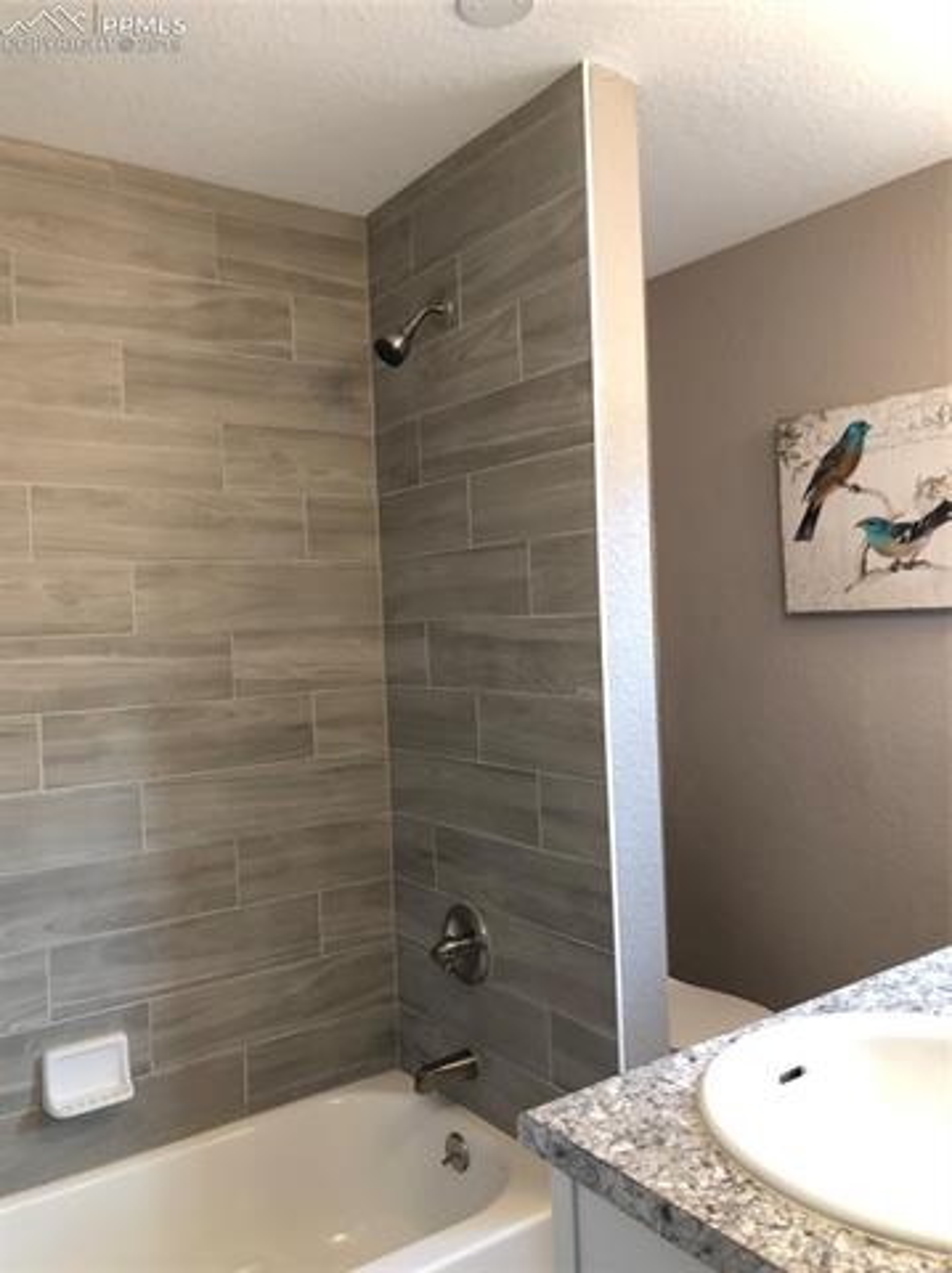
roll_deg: +2.6
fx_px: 1029
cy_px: 636
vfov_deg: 63.5
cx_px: 476
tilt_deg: -1.0
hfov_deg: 49.7
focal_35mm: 28
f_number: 1.8
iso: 40
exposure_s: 1/15
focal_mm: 4
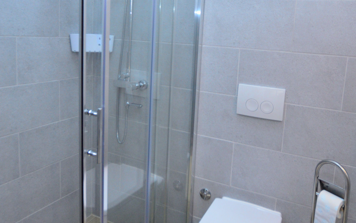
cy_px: 74
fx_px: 272
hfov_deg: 66.3
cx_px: 196
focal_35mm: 28
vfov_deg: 43.9
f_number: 4
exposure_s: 1/60
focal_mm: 10
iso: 800
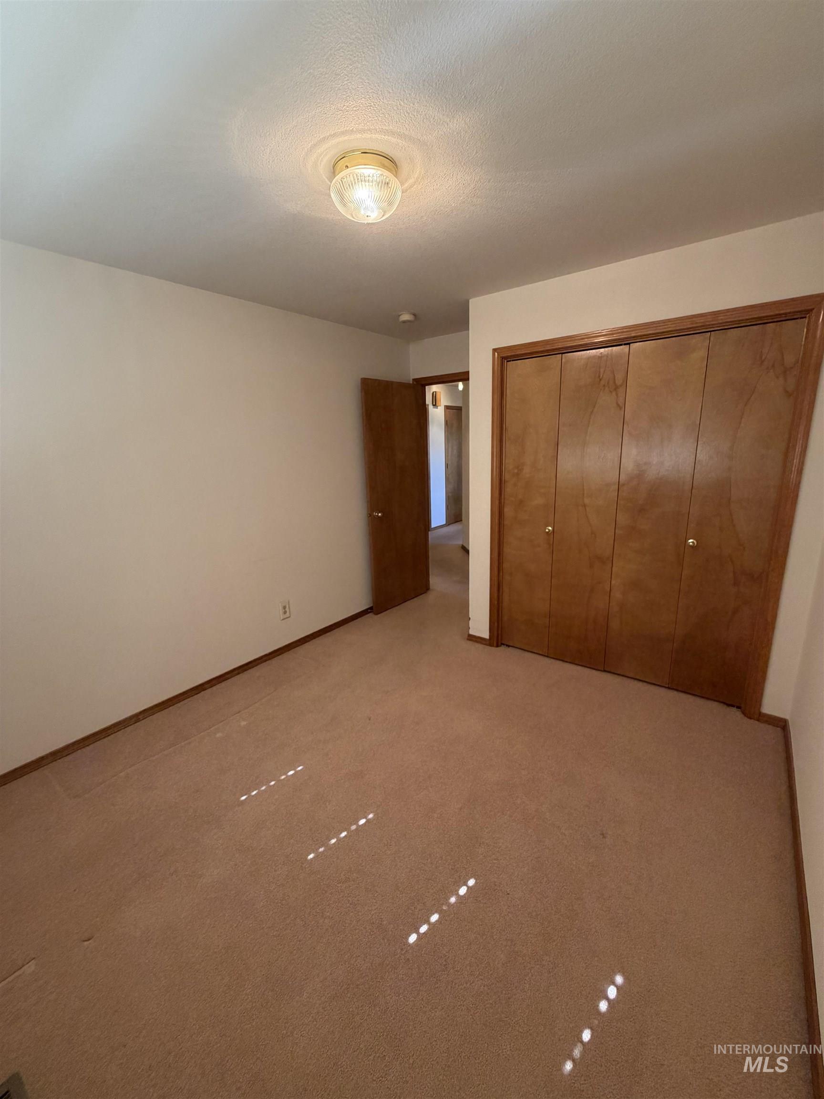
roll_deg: +2.1
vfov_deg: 102.1
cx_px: 412
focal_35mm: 14
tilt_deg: -12.7
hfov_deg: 85.7
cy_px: 550
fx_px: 444
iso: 320
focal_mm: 2.22
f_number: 2.2
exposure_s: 1/120
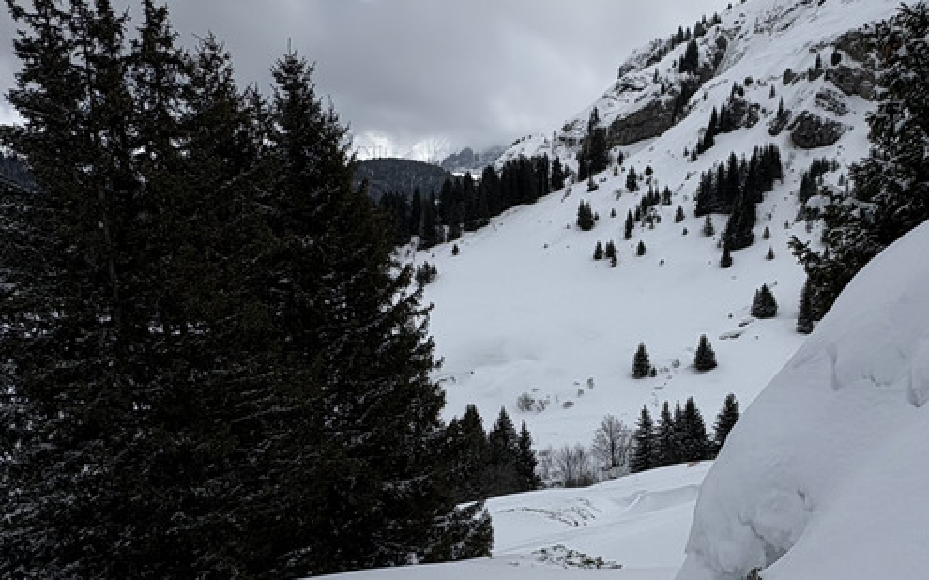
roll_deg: +0.0
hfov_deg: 52.8
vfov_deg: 34.8
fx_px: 911
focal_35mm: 36
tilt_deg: -11.6
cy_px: 405
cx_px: 632
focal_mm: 2.22
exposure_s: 1/6135
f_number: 2.2
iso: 50
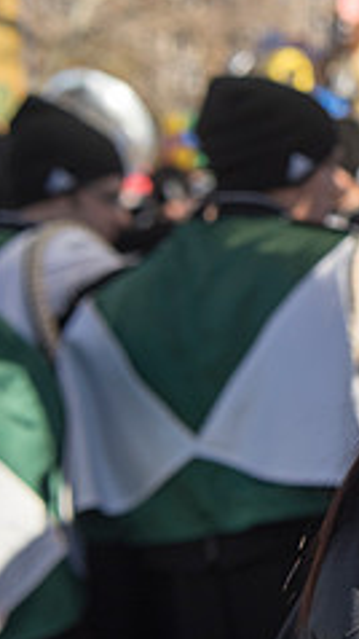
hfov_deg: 11.4
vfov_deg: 22.0
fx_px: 1640
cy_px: 310
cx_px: 691
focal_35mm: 97
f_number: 4
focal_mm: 38
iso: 320
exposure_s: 1/1250
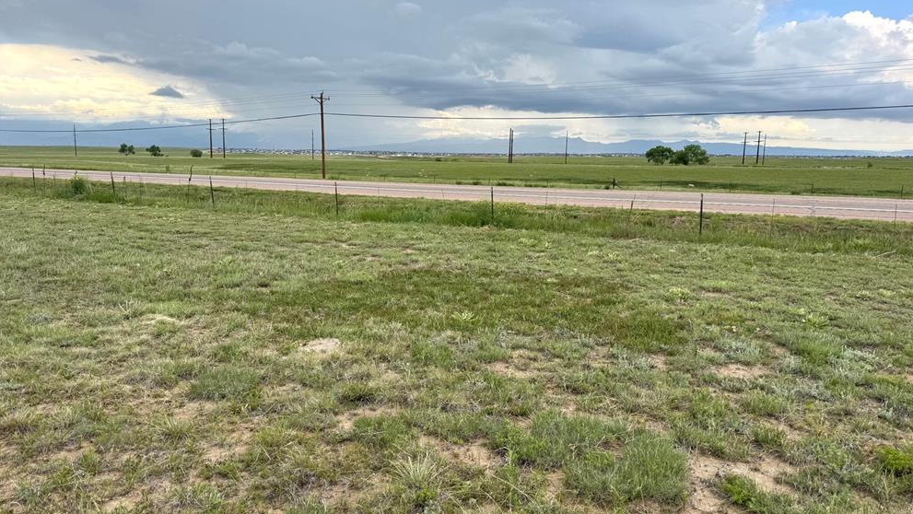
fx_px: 654
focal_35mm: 27
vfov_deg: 42.9
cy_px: 245
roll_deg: -2.3
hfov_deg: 69.8
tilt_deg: -6.9
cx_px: 463
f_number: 1.78
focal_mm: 6.76
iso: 80
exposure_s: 1/1524
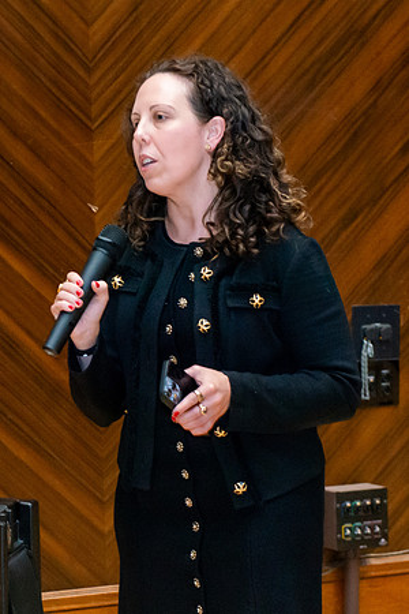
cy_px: 389
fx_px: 2735
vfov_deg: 12.8
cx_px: 133
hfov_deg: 8.5
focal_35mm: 161
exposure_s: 1/60
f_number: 4
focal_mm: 70
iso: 3200
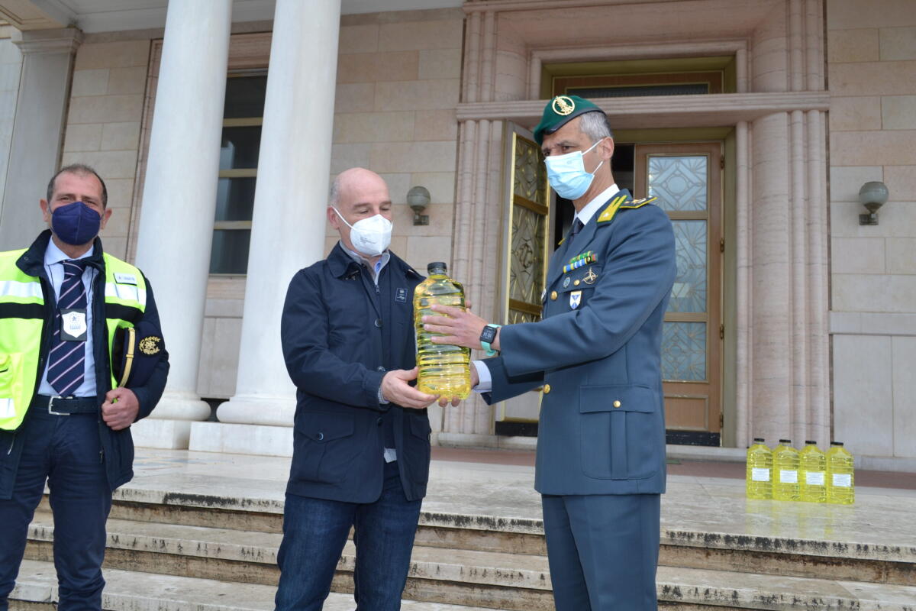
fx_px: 840
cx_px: 458
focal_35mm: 33
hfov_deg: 57.2
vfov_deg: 40.0
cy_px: 306
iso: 100
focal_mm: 22
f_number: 7.1
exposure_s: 1/200
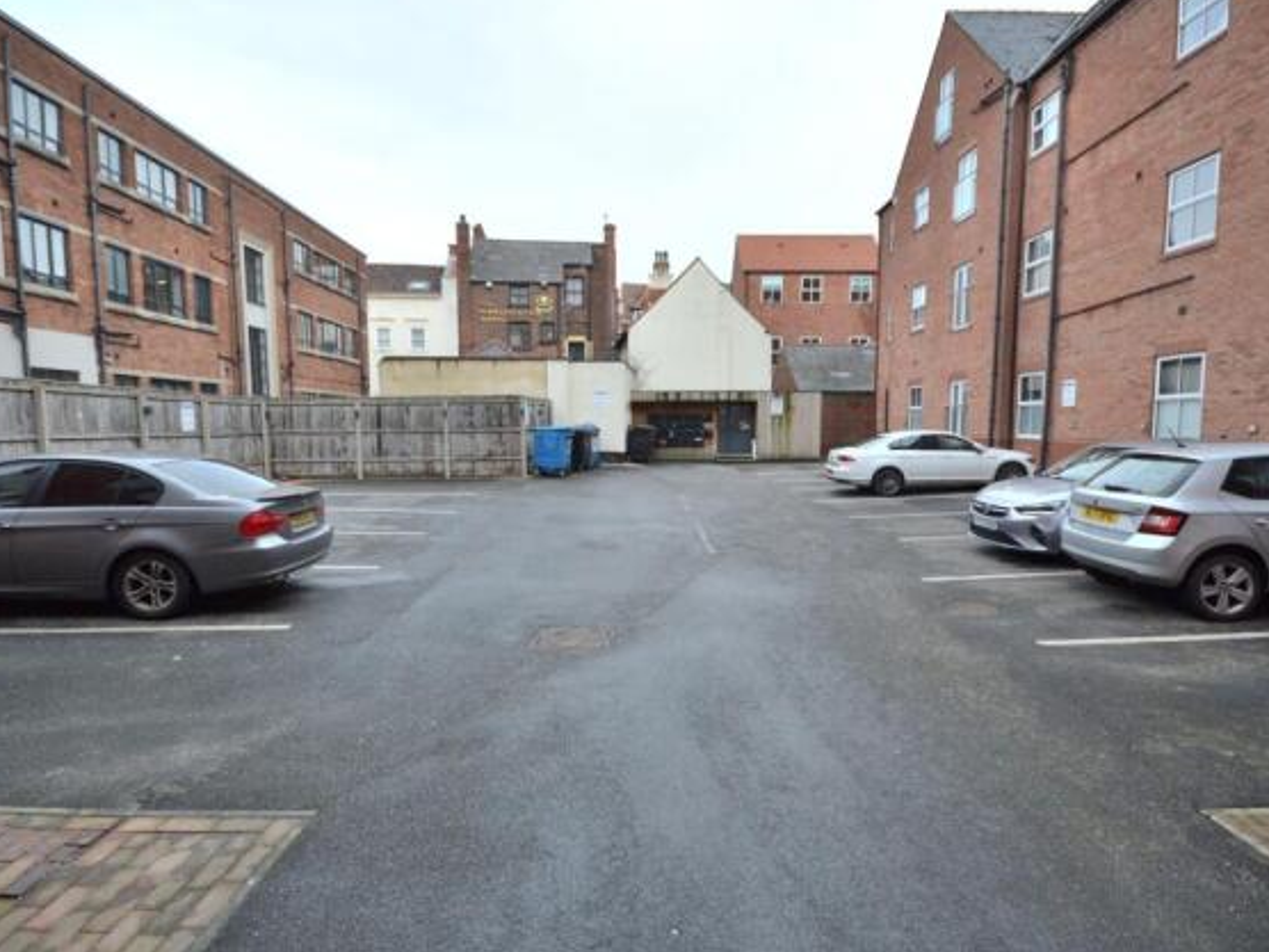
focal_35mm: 17
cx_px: 647
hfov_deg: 91.0
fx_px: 623
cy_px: 467
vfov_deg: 74.7
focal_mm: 10
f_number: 5.6
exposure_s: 1/125
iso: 280
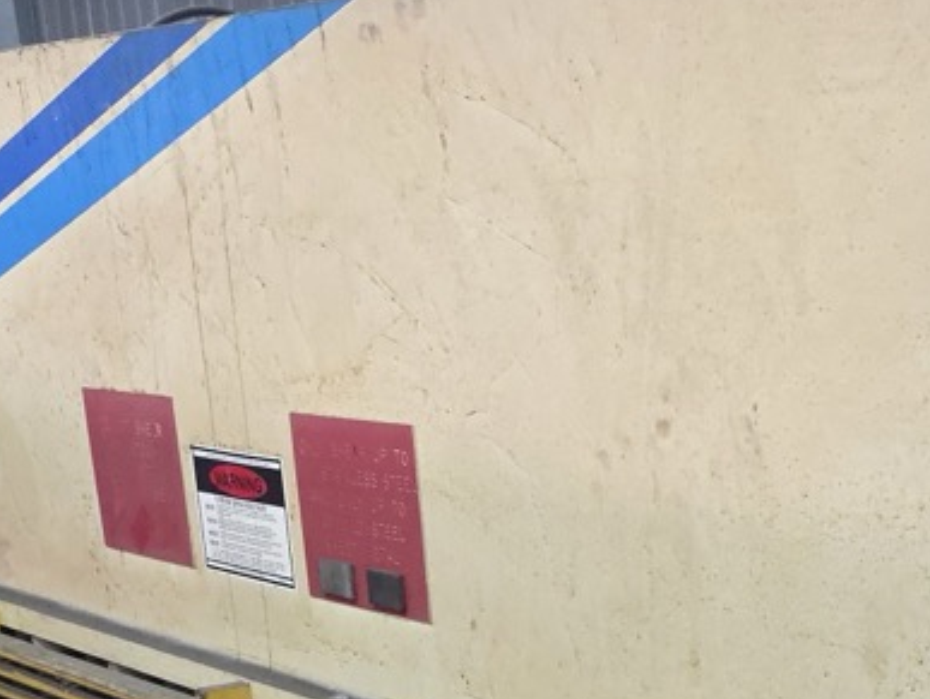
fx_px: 2044
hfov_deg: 25.4
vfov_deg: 17.6
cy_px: 1023
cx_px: 666
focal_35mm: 76
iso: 500
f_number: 1.7
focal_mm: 6.25
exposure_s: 1/120
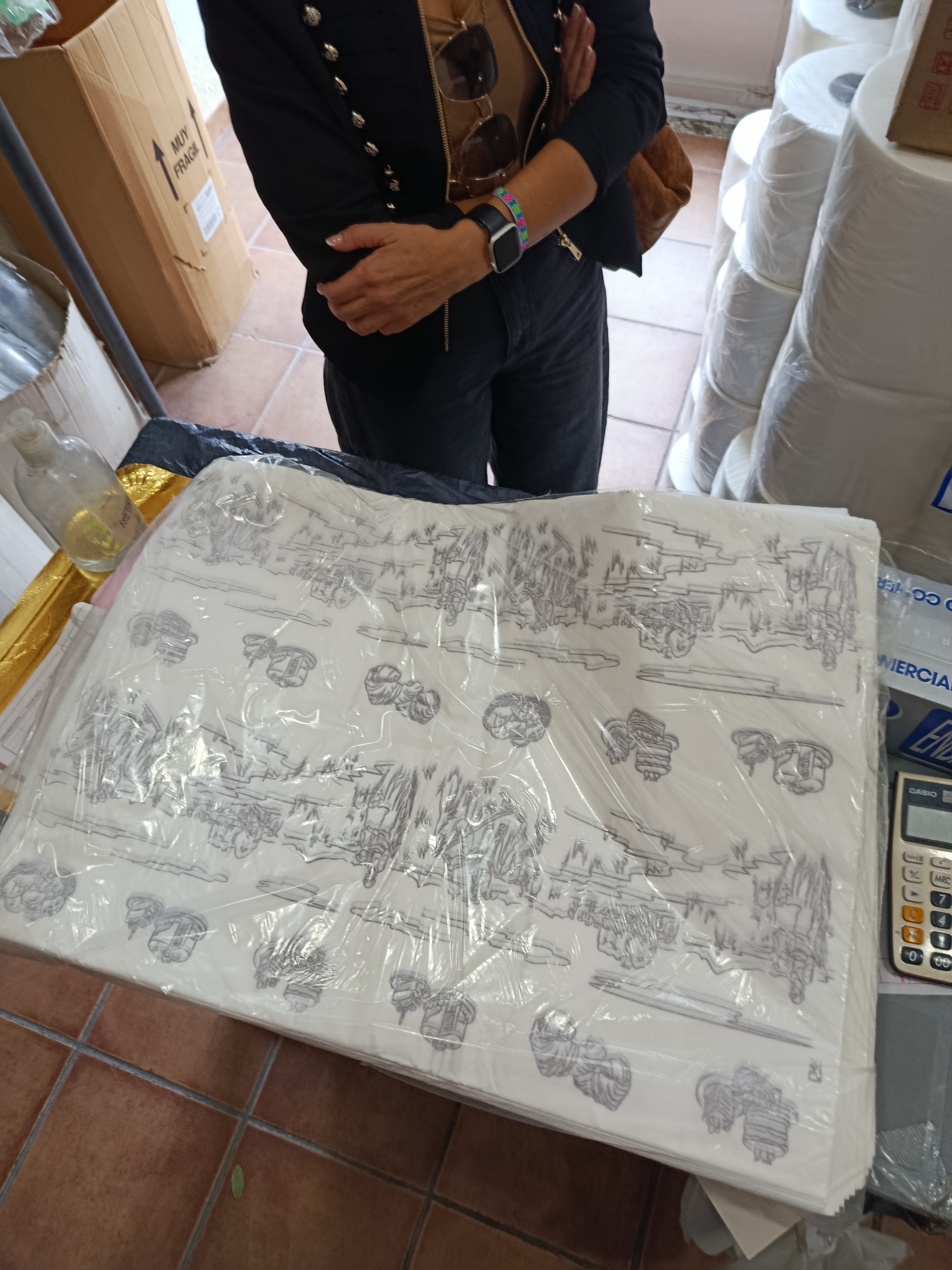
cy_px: 635
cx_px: 476
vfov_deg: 71.6
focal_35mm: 24
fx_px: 880
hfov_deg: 56.8
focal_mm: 5.24
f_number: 1.7
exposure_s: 1/50
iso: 607
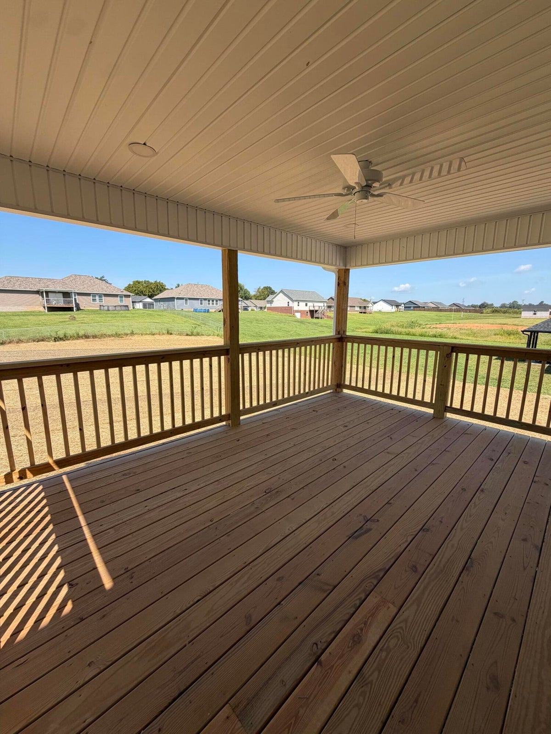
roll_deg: -0.5
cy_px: 367
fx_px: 297
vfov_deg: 102.1
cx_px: 276
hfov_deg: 85.7
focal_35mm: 14
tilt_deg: -9.6
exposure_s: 1/770
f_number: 2.2
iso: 40
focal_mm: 2.22
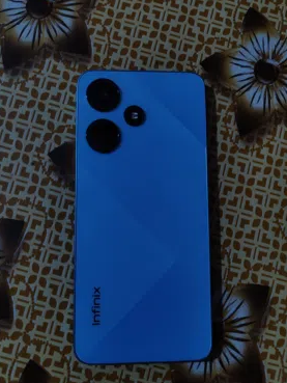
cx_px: 136
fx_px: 287
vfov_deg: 67.3
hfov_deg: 53.1
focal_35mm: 26
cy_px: 187
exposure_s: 1/120
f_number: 1.89
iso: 790
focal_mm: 5.89
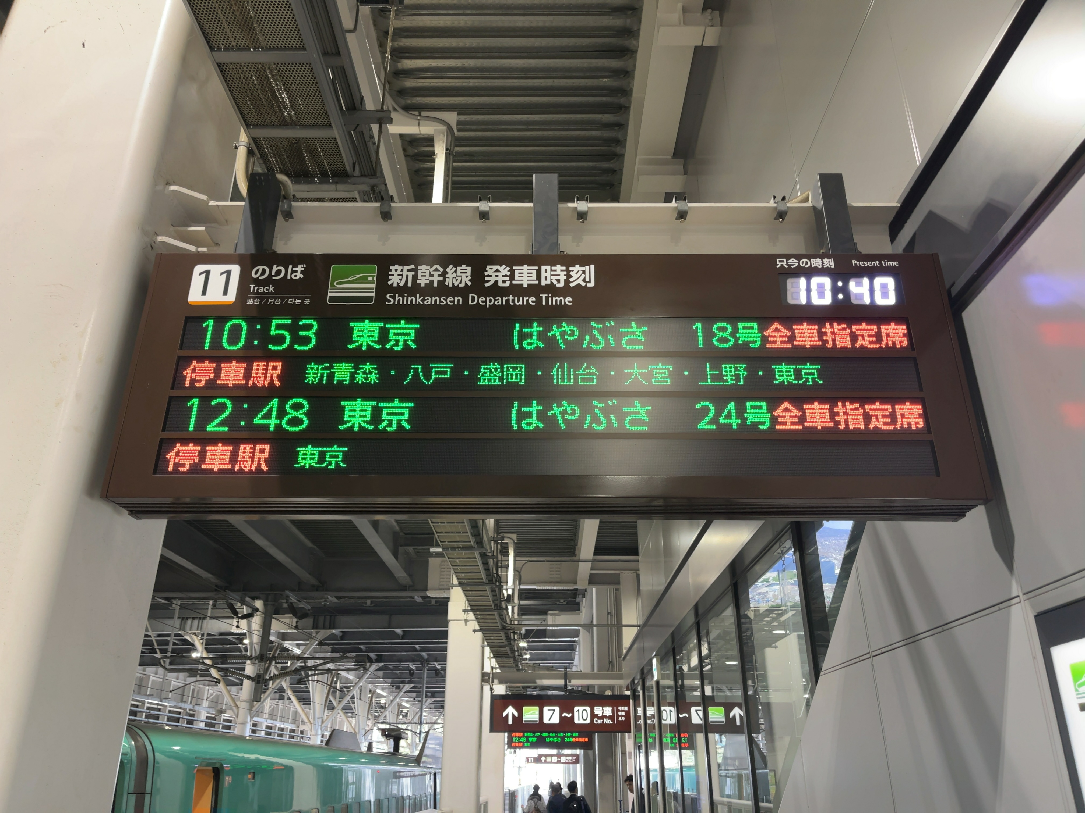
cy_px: 406
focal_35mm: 26
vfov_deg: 53.1
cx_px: 542
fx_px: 815
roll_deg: -0.6
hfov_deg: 67.3
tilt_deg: +23.1
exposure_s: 1/51
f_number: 1.6
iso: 160
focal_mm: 5.1
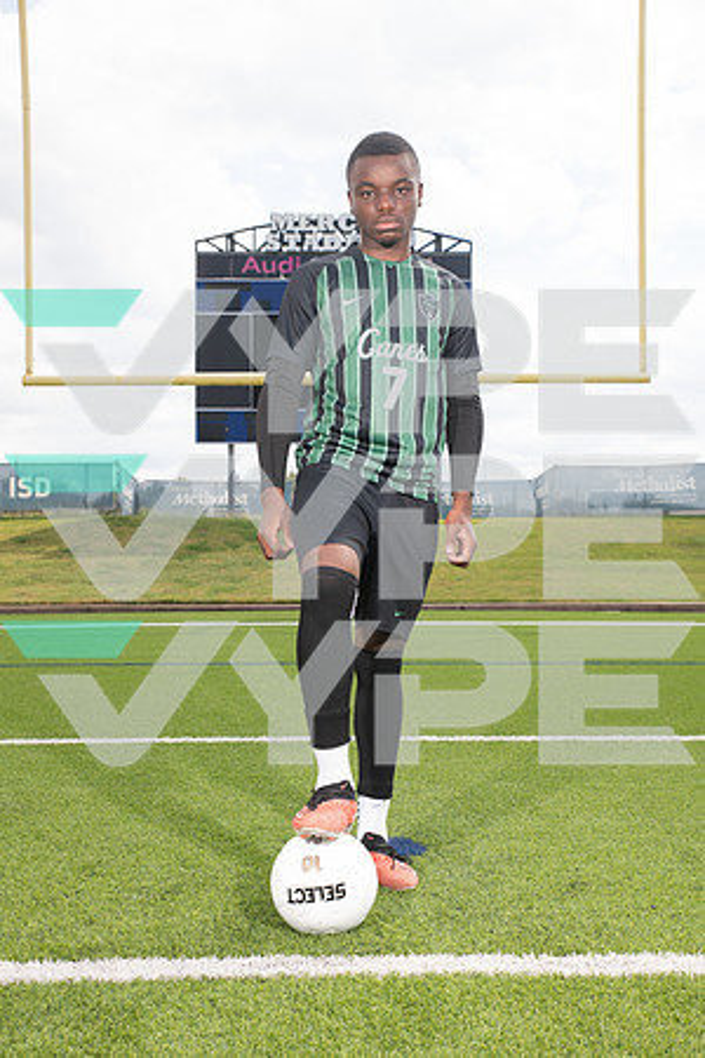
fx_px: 1175
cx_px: 352
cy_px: 529
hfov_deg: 33.4
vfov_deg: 48.5
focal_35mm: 40
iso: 125
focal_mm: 40
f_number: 7.1
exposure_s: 1/320
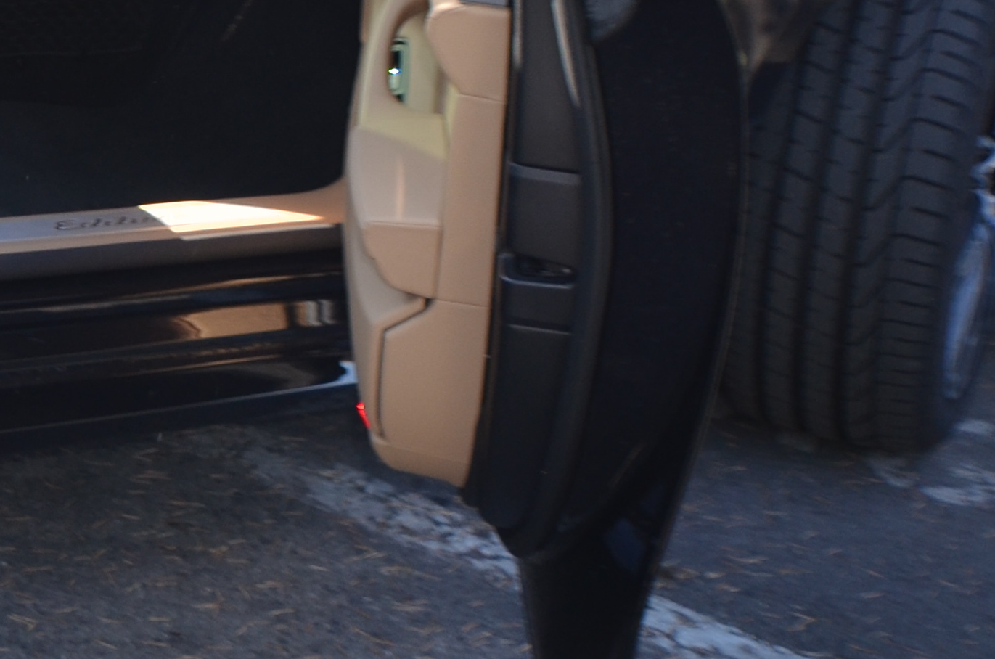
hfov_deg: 14.2
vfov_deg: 10.0
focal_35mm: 135
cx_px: -536
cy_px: -51
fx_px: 3718
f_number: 4
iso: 200
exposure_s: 1/200
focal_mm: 25
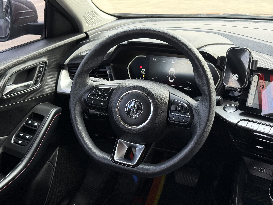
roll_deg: -0.3
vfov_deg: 30.3
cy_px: 102
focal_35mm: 48
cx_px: 136
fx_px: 379
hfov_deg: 39.7
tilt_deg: -22.2
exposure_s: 1/179
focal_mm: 6.76
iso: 200
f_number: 1.78
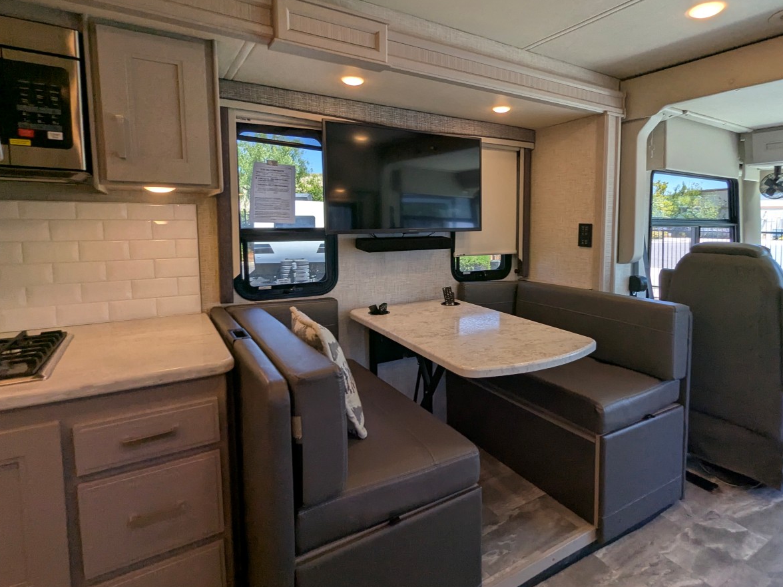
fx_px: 430
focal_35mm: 19
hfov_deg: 84.2
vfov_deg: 68.4
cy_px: 257
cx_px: 444
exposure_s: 1/222
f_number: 2.2
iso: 62
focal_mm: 2.35
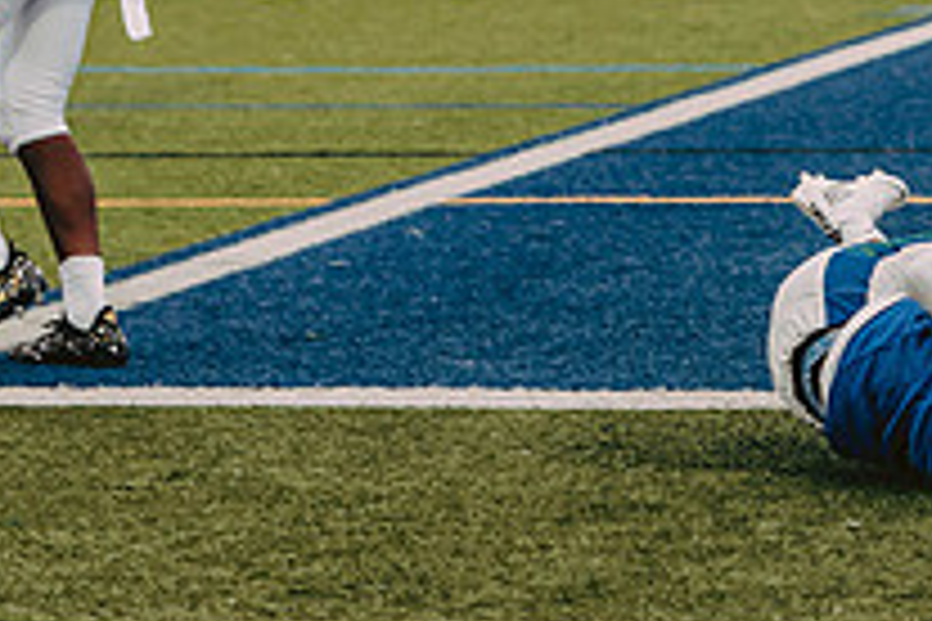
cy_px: 402
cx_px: 821
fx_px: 6187
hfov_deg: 8.6
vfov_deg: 5.7
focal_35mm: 239
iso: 800
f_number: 3.2
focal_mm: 70
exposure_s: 1/400
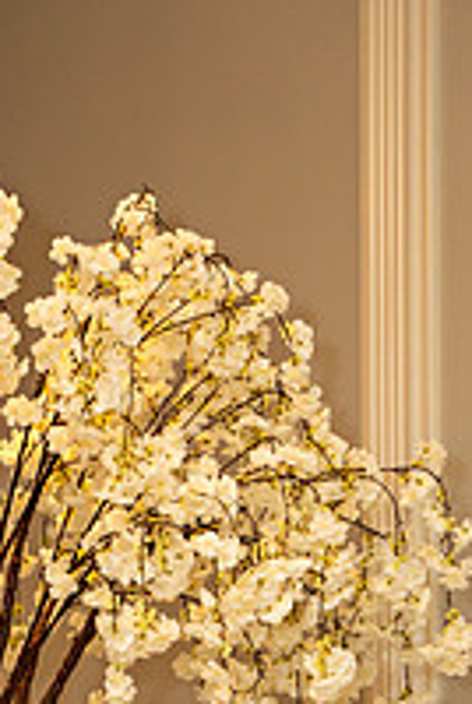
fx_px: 3743
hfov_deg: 7.2
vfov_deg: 10.7
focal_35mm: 191
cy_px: 637
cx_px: 7
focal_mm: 85
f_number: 4.5
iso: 640
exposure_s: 1/160
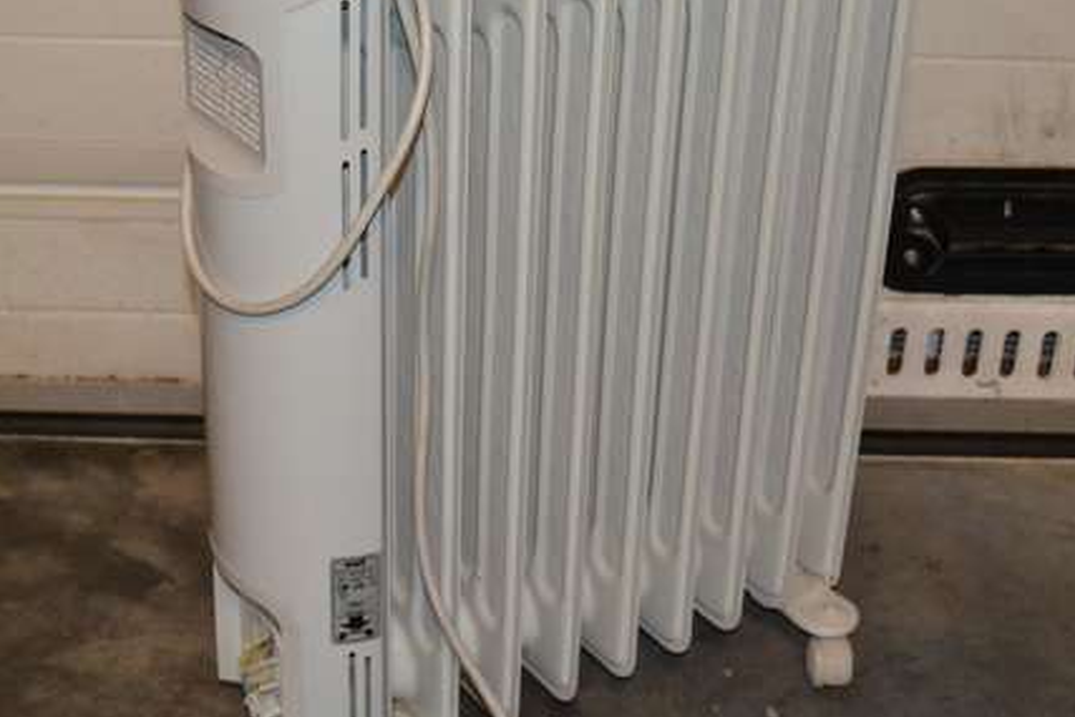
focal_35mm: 59
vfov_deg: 23.0
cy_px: 314
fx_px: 1762
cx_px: 471
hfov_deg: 33.9
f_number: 4
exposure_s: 1/60
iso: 1600
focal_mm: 28
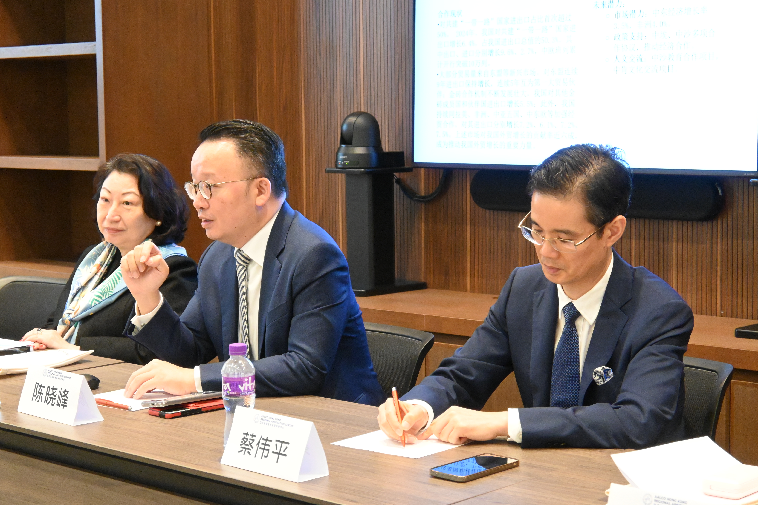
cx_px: 379
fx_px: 1579
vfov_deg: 18.2
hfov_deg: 27.0
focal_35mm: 75
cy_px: 252
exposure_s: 1/60
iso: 10000
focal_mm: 50
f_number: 6.3
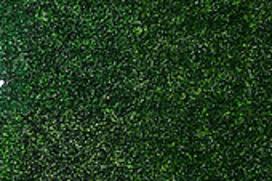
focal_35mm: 106
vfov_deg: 12.2
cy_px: 280
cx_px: -178
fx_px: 800
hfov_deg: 16.8
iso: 500
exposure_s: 1/60
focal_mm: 31
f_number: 6.3
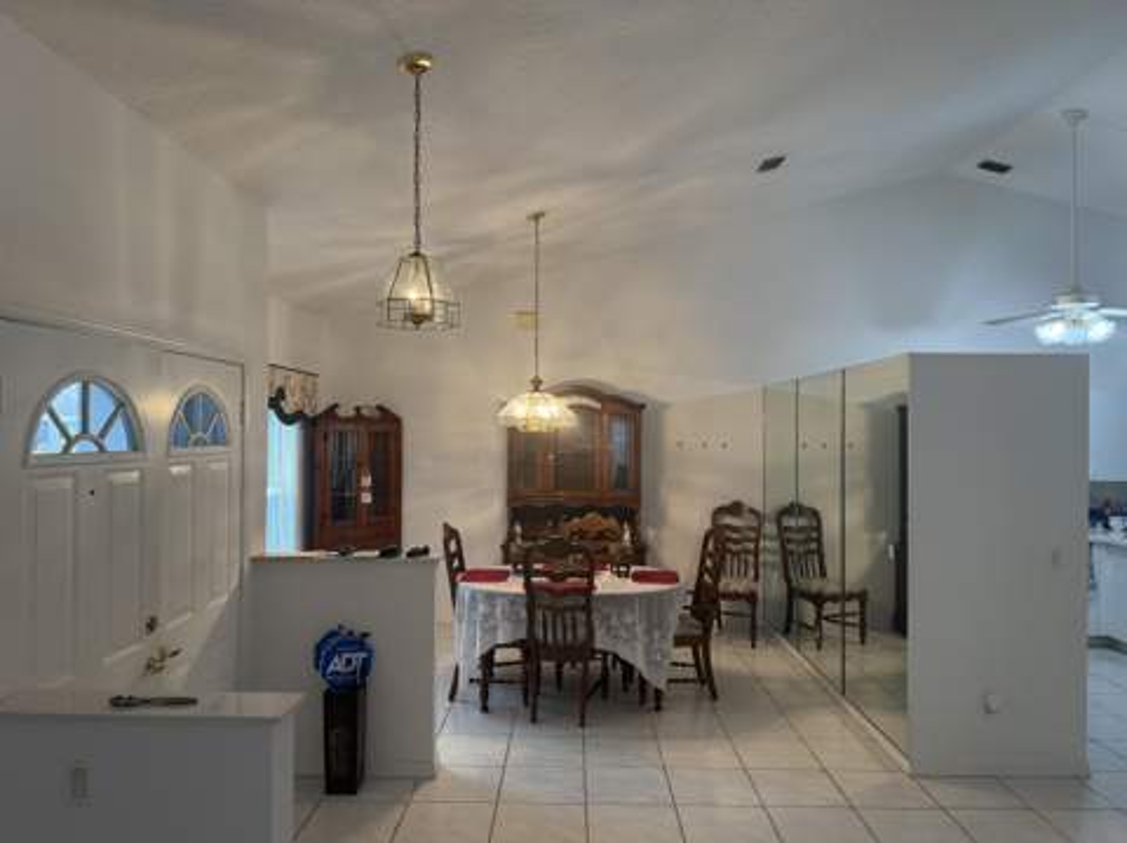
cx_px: 564
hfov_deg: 71.7
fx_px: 781
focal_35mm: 24
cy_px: 422
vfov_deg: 56.7
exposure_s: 1/120
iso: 200
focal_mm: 6.76
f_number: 1.78
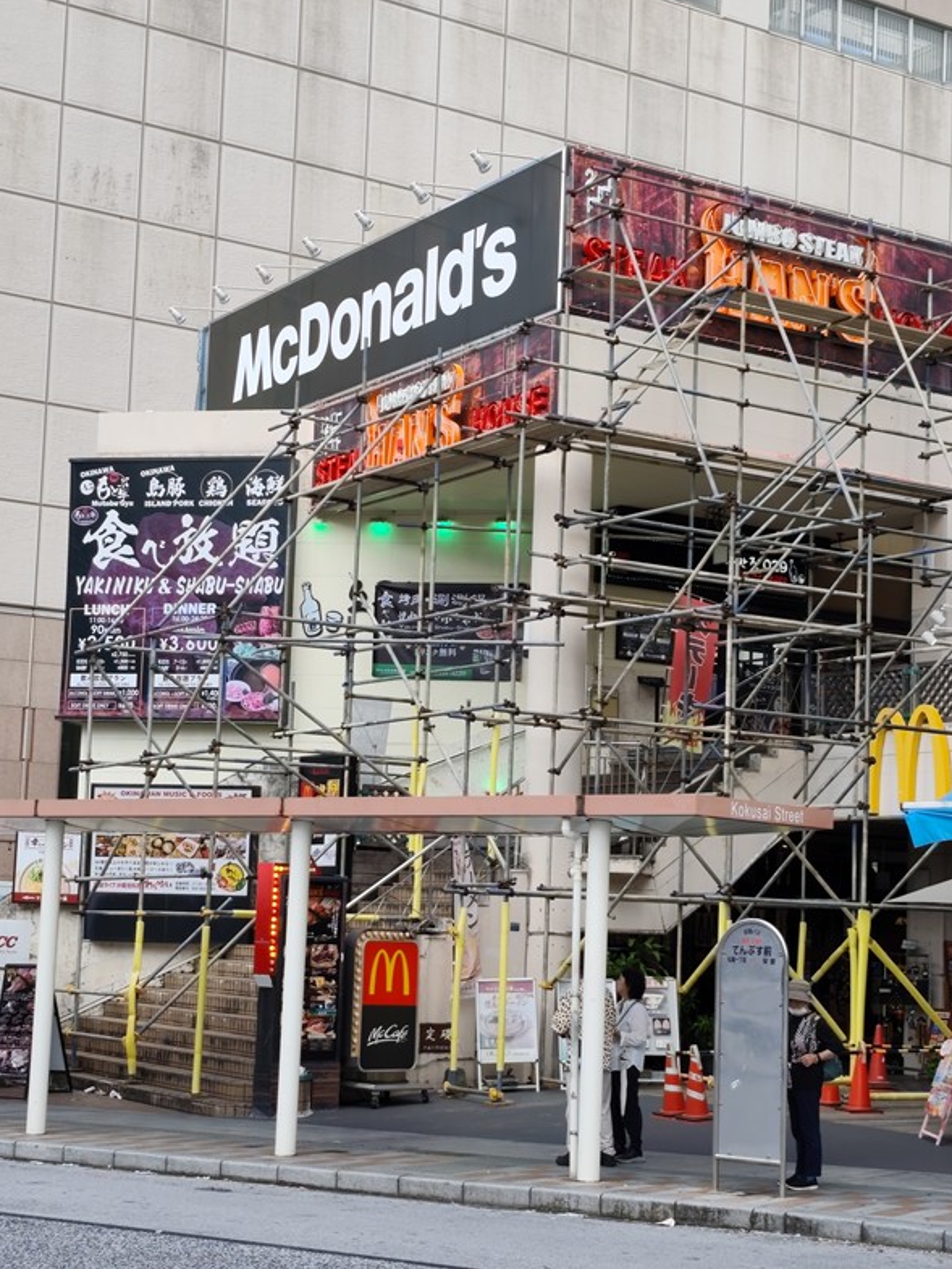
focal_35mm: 60
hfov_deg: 24.4
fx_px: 2200
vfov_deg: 32.2
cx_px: 532
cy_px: 700
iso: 50
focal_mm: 6.07
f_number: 1.7
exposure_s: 1/334
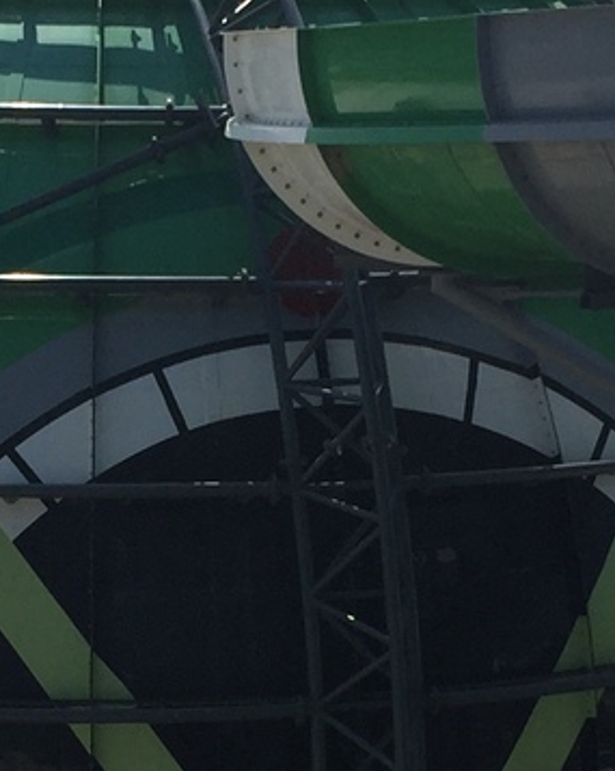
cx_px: 134
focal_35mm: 127
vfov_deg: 15.1
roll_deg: -1.2
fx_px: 2893
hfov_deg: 12.1
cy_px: 633
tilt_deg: -12.4
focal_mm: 4.15
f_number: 2.2
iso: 32
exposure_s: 1/3968
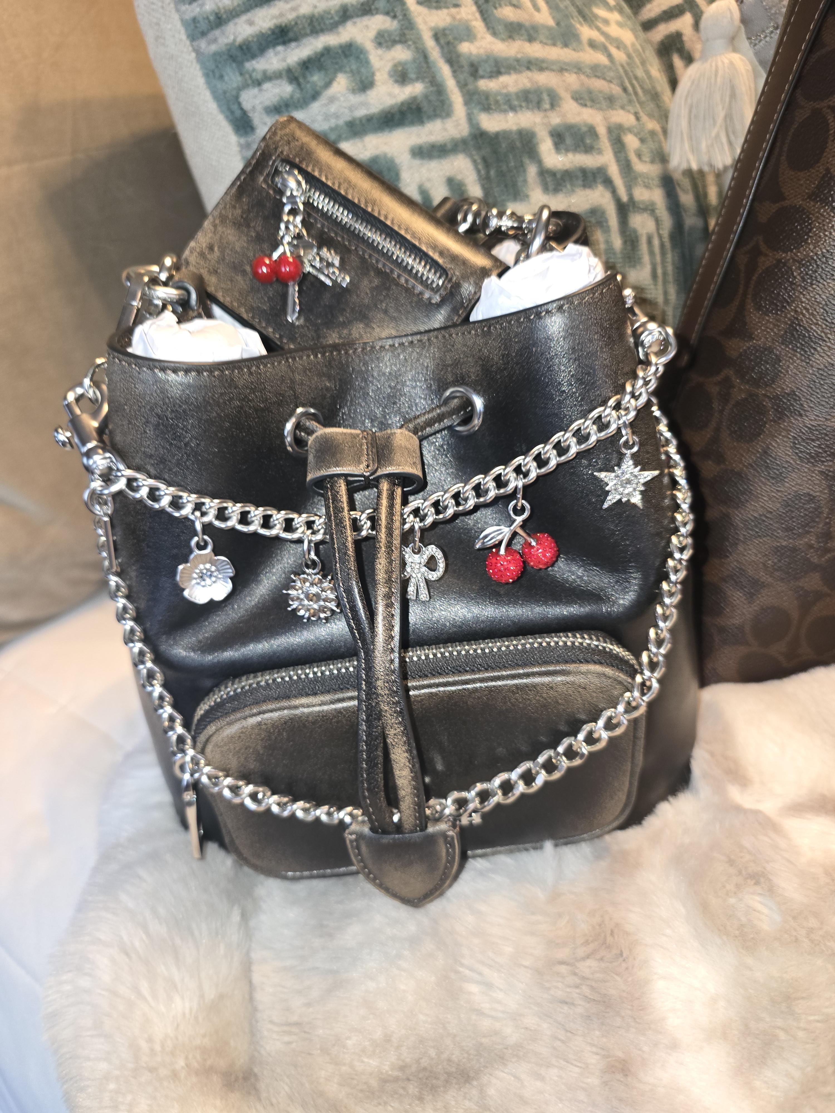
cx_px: 418
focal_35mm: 23
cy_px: 556
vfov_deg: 73.9
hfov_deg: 58.9
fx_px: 740
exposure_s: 1/16.3
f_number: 1.7
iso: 125
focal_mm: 6.3
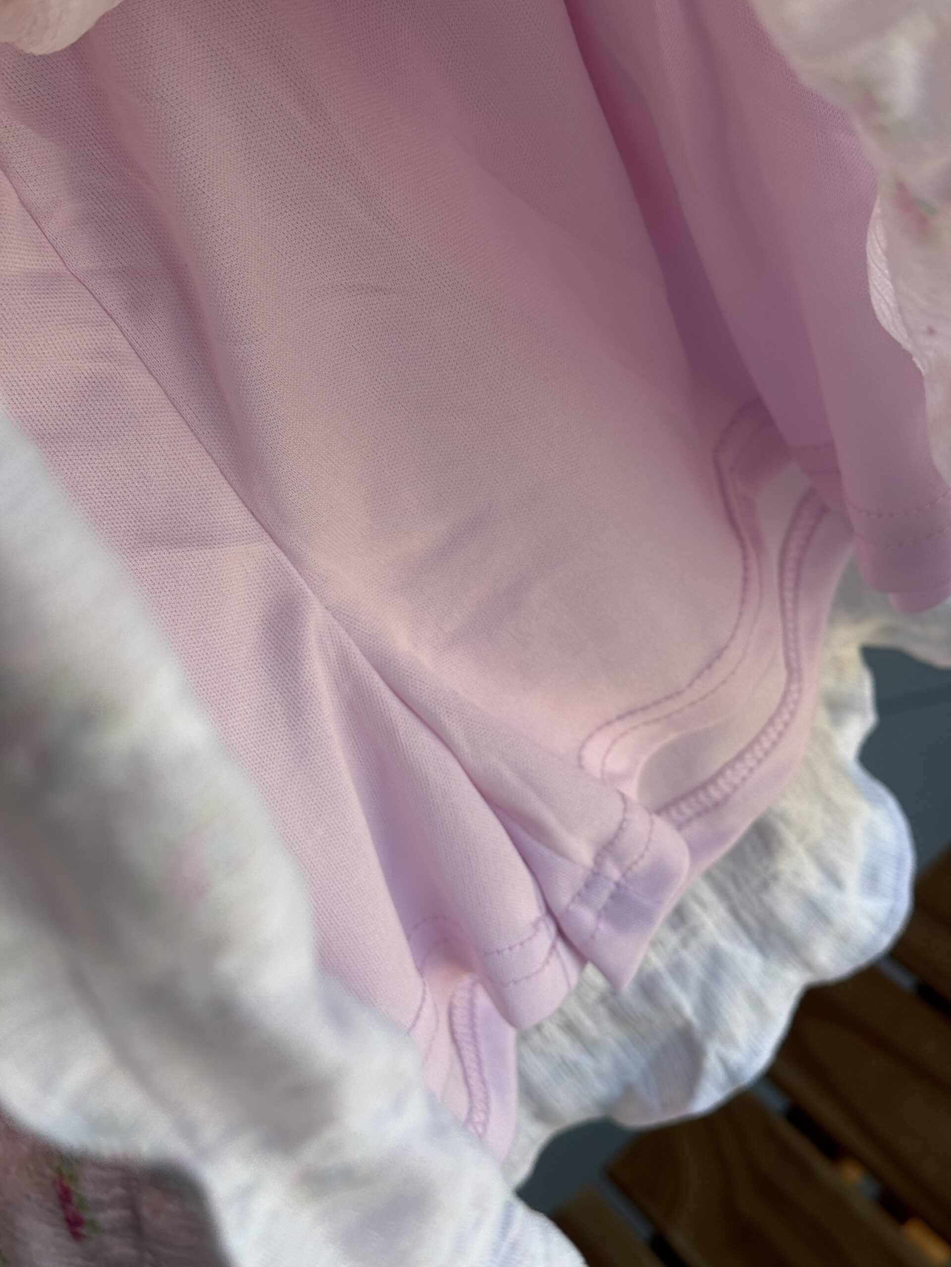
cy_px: 634
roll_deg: +32.7
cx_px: 476
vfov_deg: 39.7
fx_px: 1758
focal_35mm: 48
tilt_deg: -37.8
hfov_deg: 30.3
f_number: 1.78
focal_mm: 6.76
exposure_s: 1/583
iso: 64
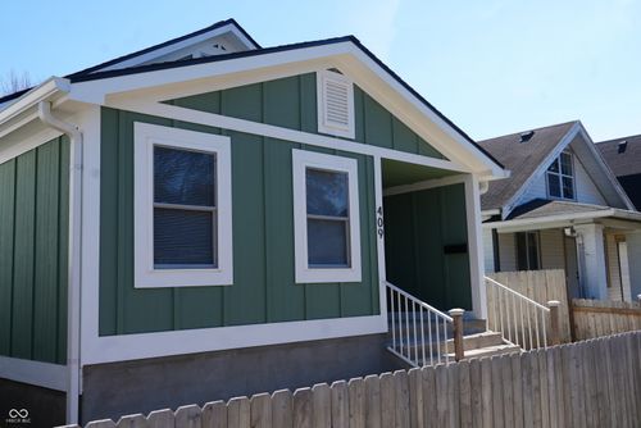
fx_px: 641
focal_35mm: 36
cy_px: 214
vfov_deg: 36.9
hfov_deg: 53.1
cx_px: 320
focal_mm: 36
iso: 80
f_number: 5.6
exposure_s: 1/400
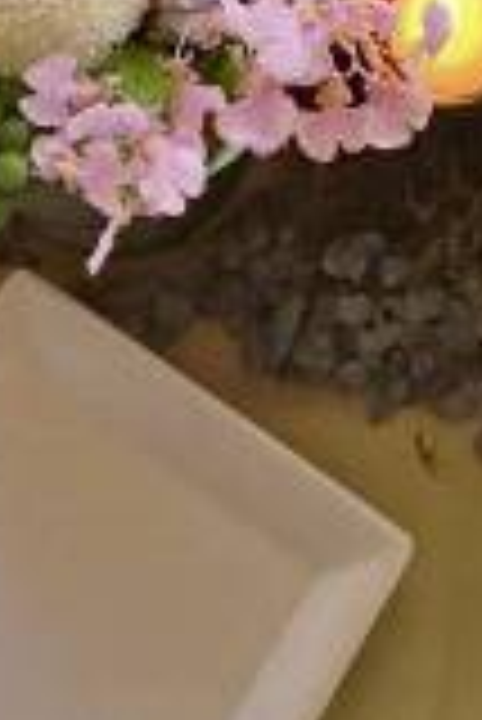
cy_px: -536
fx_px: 2264
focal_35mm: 113
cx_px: 441
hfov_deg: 12.1
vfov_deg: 15.7
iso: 40
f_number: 2.2
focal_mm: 4.15
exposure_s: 1/30
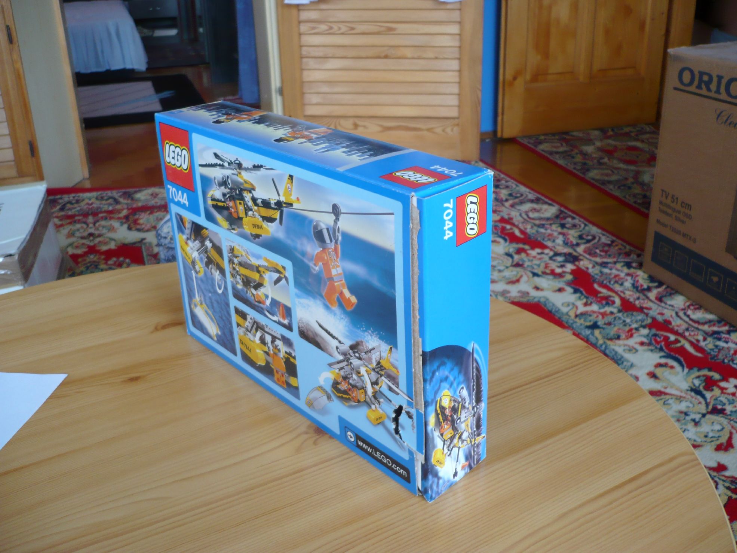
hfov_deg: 52.6
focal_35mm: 35
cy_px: 276
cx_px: 368
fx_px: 745
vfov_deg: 40.7
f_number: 2.8
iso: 100
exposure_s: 1/15
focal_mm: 5.8
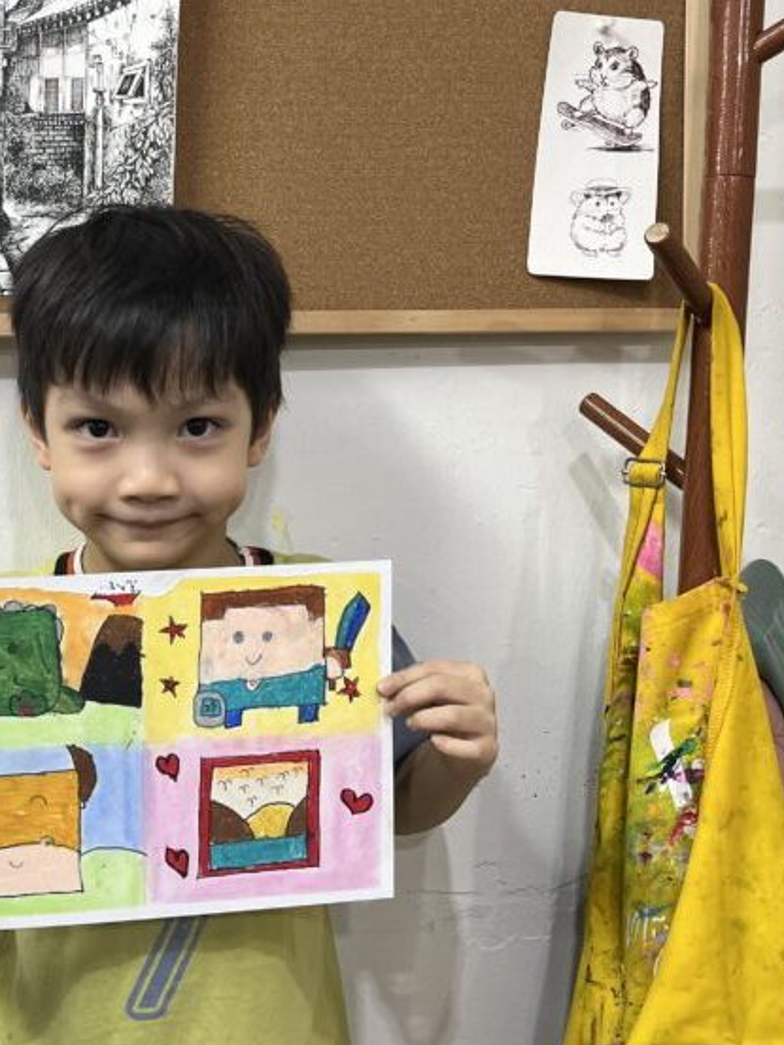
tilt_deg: -3.8
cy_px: 412
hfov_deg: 30.3
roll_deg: -0.4
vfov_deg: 40.2
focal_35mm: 47
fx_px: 1419
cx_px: 189
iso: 80
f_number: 1.6
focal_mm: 5.1
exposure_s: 1/100
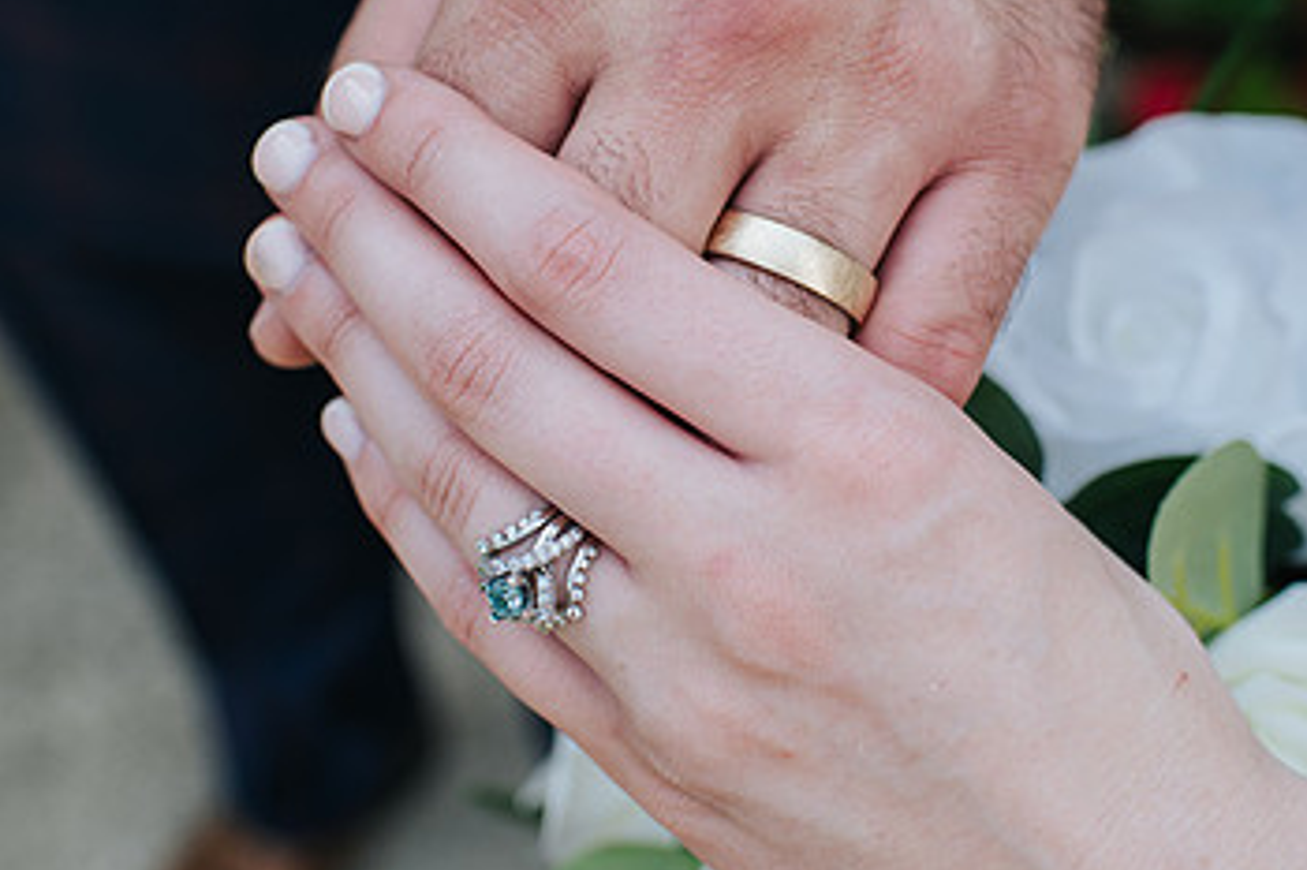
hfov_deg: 34.5
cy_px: 284
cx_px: 721
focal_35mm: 58
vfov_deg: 23.2
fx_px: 2105
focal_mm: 35
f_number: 3.5
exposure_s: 1/640
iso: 280
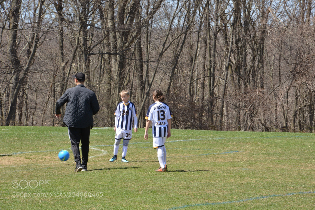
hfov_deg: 10.3
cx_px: 158
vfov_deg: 6.9
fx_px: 1750
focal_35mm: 200
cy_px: 105
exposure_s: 1/125
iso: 800
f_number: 22
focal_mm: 200
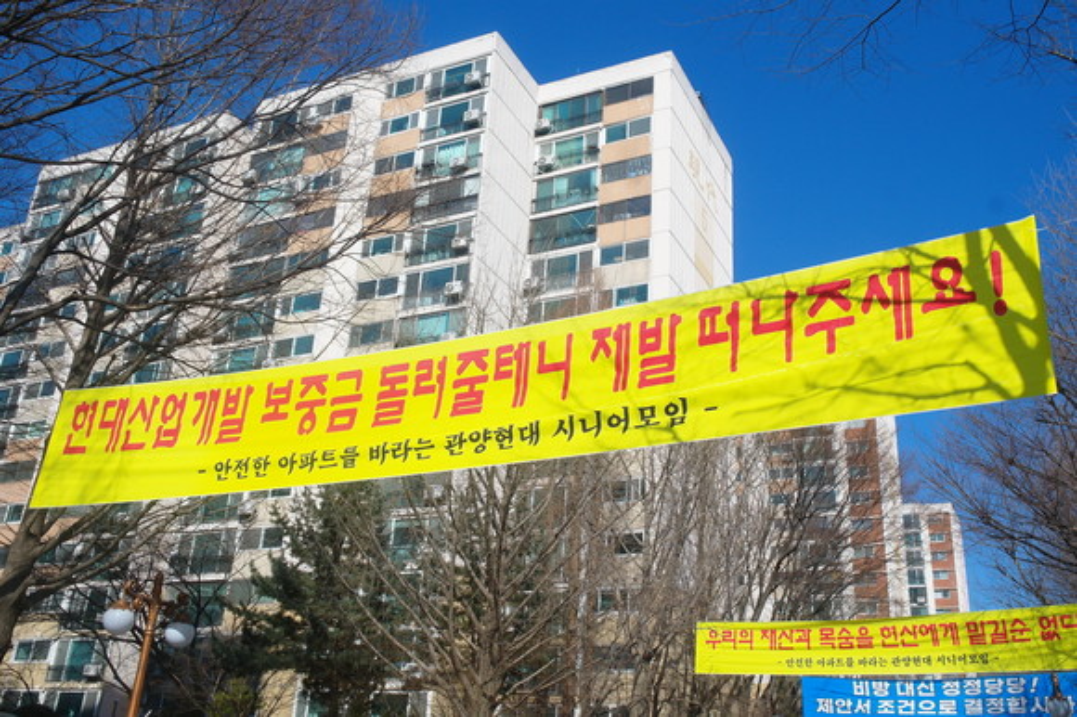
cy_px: 358
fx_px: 1076
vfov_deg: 36.8
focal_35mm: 36
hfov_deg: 53.2
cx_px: 538
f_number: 8
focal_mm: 24
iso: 200
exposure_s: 1/400
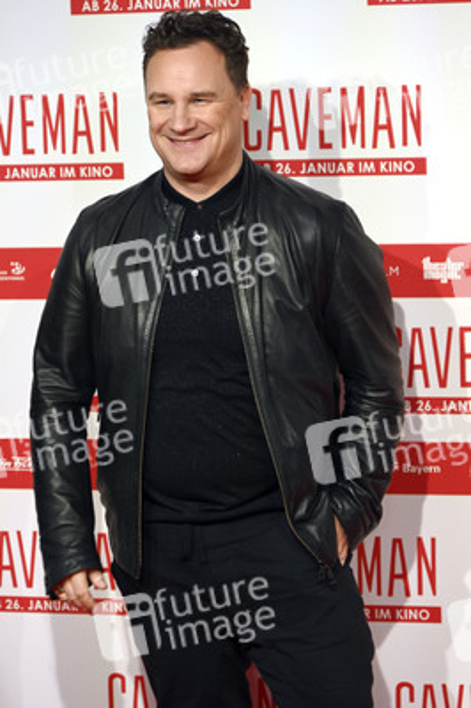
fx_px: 2850
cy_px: 354
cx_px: 236
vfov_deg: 14.2
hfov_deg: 9.4
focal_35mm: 145
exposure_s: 1/160
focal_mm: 145
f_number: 6.3
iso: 1250
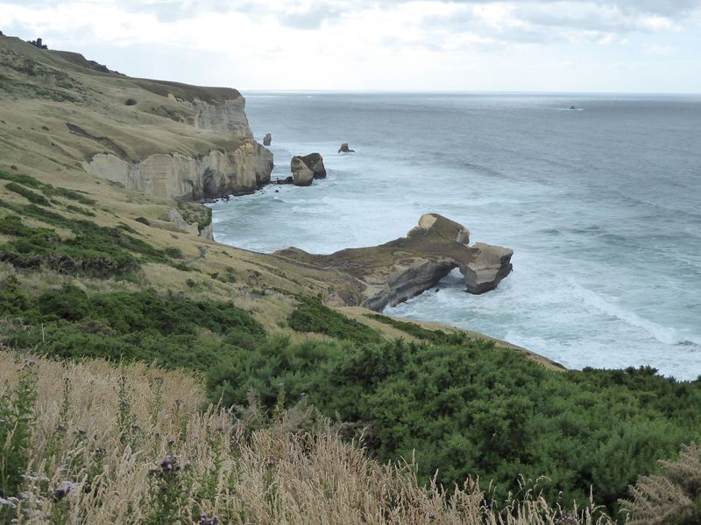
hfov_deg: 44.8
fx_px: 851
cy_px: 262
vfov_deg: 34.3
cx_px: 350
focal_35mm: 42
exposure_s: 1/500
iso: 160
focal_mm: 7.2
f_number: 3.8
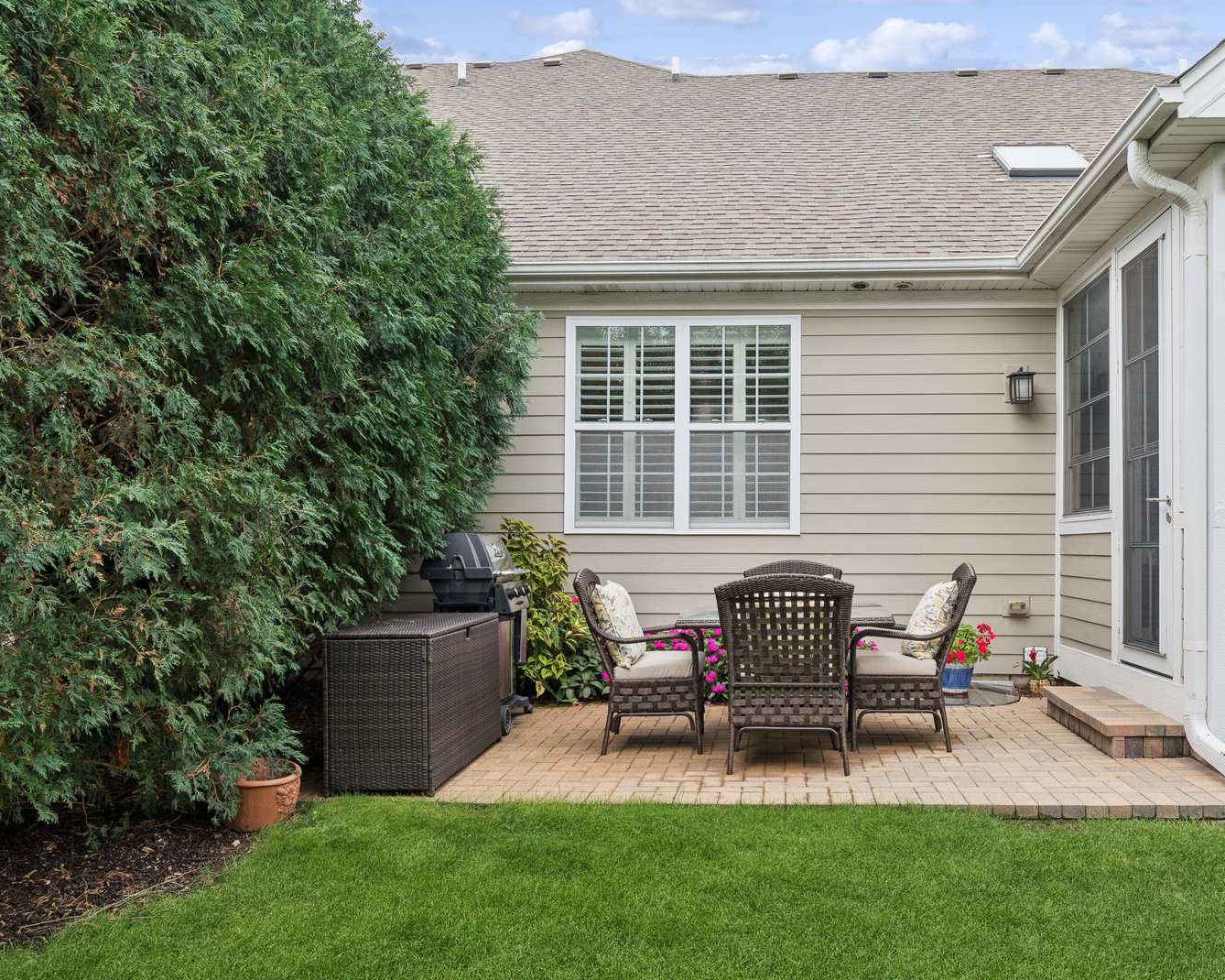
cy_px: 489
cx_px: 736
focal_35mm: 26
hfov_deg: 66.3
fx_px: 927
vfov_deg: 55.7
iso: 250
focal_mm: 15
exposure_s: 1/125
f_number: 8
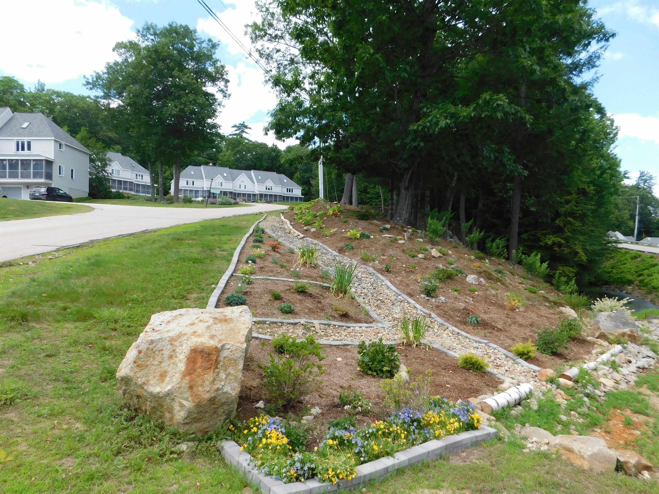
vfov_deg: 58.9
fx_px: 438
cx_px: 330
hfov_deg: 73.9
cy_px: 247
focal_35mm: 23
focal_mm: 4
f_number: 3
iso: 125
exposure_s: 1/640
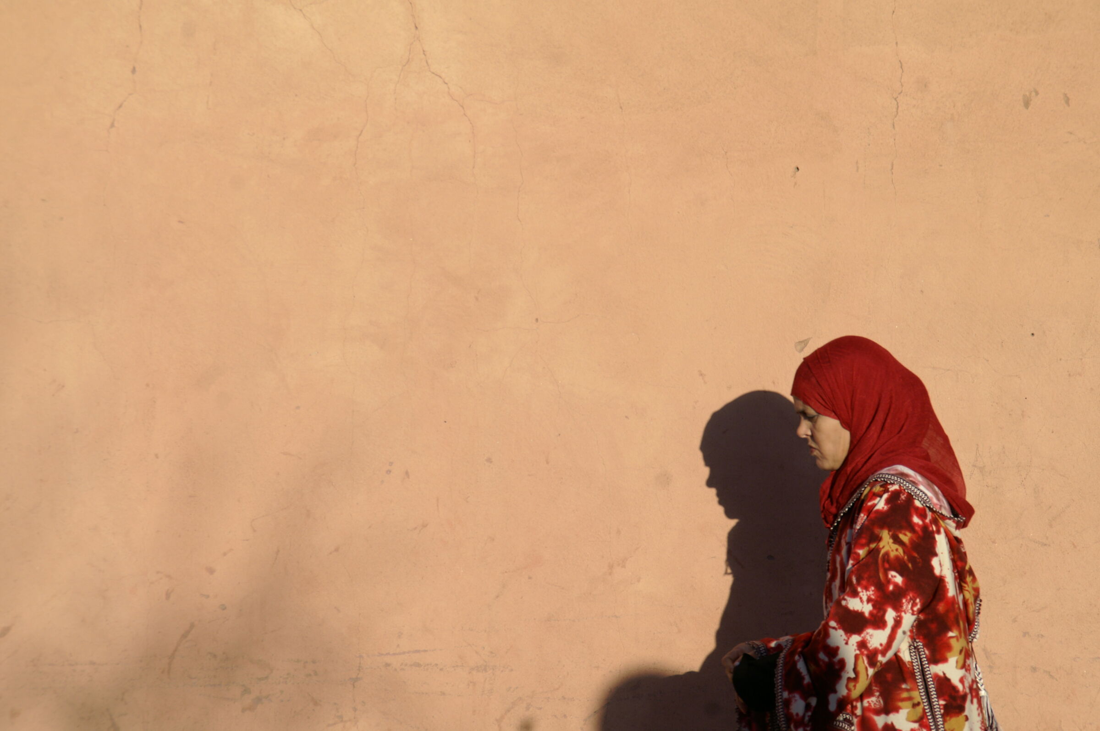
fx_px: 4808
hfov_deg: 13.1
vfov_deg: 8.7
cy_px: 366
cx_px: 550
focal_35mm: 158
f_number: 11
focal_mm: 105
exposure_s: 1/350
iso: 200
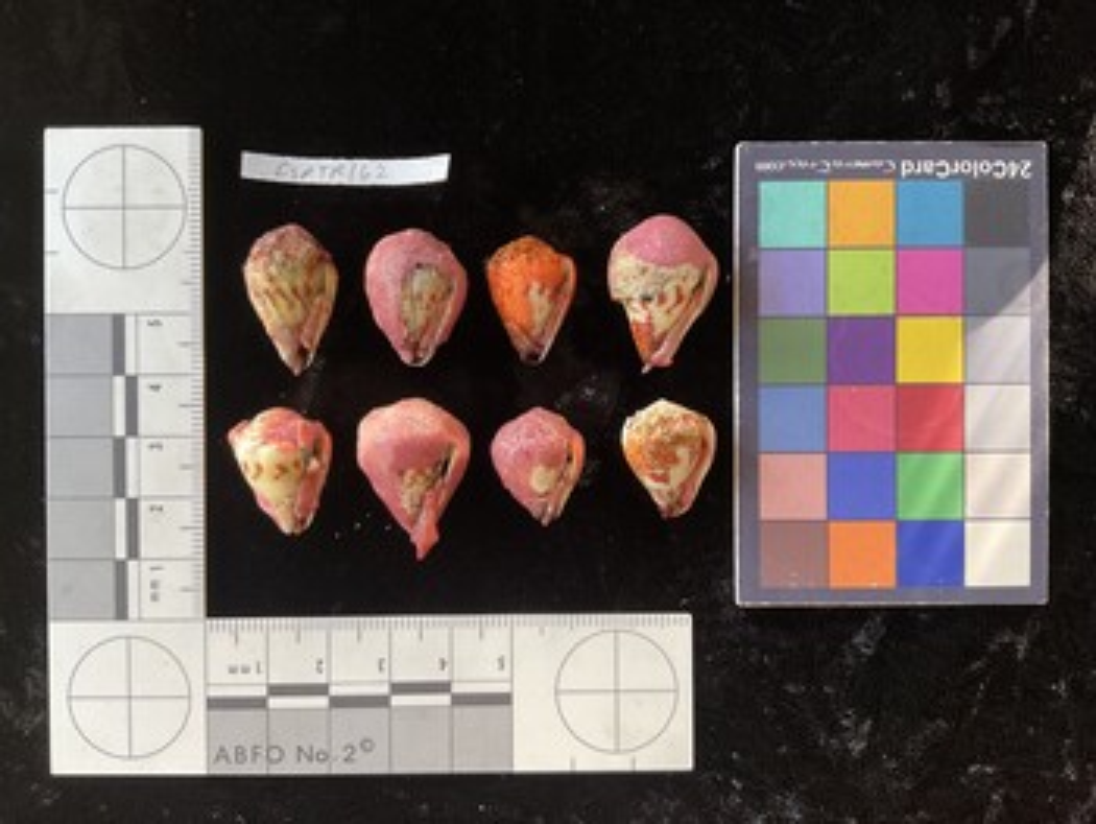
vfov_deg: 48.3
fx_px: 919
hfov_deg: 61.6
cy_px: 412
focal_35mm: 29
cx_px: 548
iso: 100
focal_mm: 3
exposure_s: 1/60
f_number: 1.8
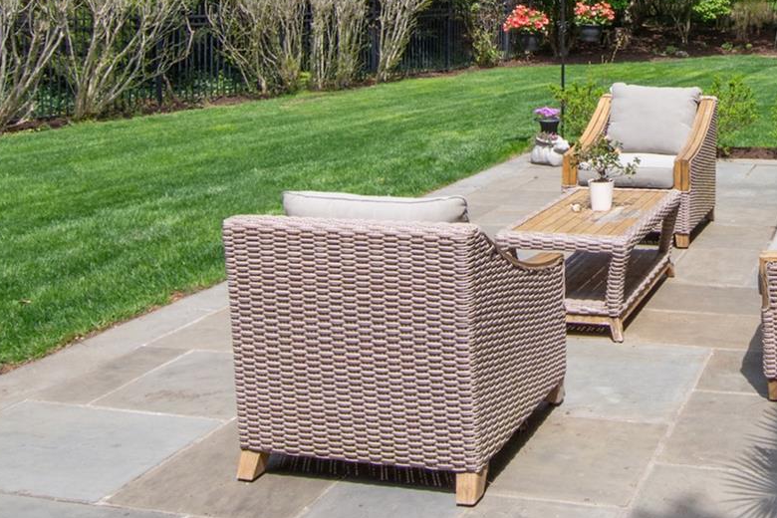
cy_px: -34
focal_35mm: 43
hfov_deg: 41.1
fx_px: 935
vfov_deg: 28.5
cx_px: 719
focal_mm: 11
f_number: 11
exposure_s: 1/250
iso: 400
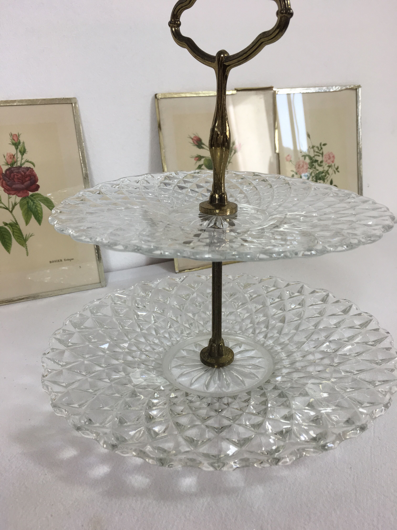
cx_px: 198
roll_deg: +2.1
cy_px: 265
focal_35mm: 29
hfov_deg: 48.2
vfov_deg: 61.7
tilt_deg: -20.3
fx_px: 443
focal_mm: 4.15
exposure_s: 1/100
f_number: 2.2
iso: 40
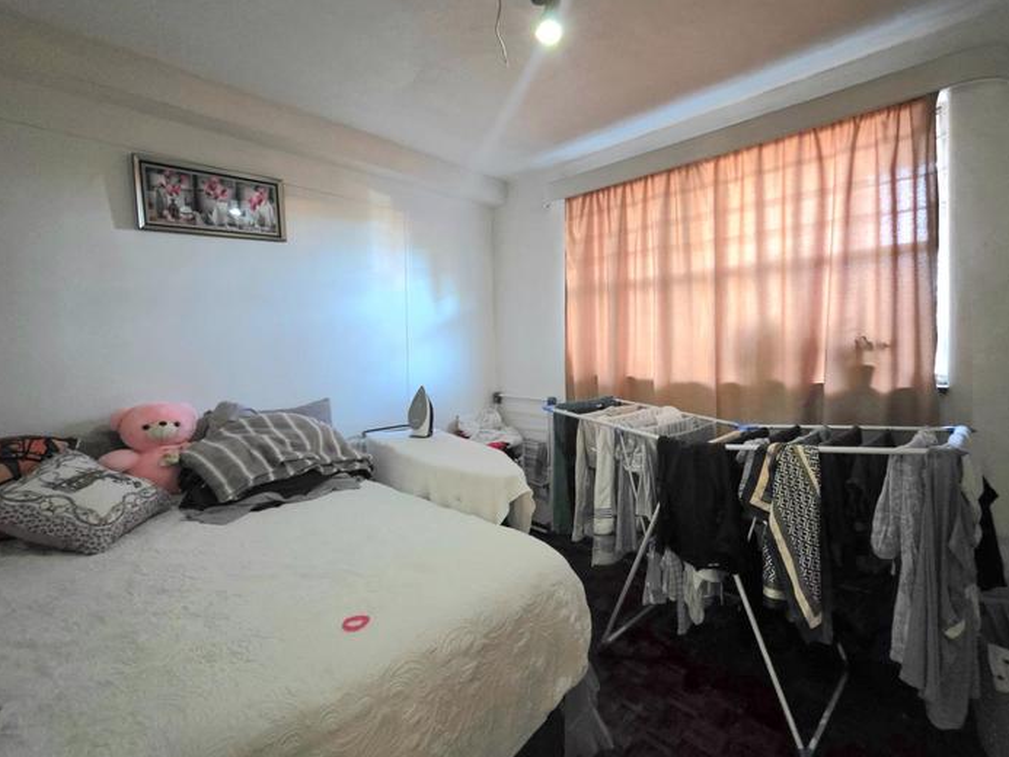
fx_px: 437
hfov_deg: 98.1
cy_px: 355
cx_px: 530
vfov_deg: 81.7
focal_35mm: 15
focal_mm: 2.2
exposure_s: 1/50.3
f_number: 1.9
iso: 1000
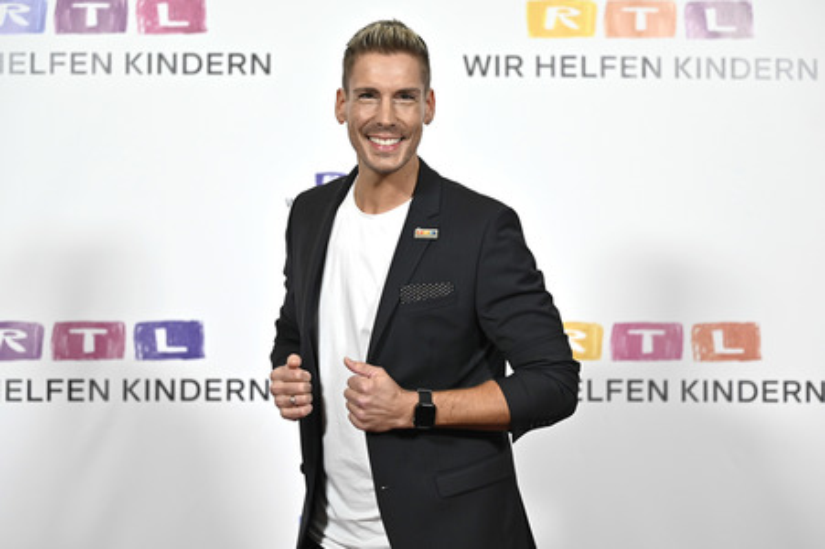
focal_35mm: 93
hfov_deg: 21.9
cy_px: 274
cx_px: 412
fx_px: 2130
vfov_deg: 14.7
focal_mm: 93
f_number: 2.8
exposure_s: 1/640
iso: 800
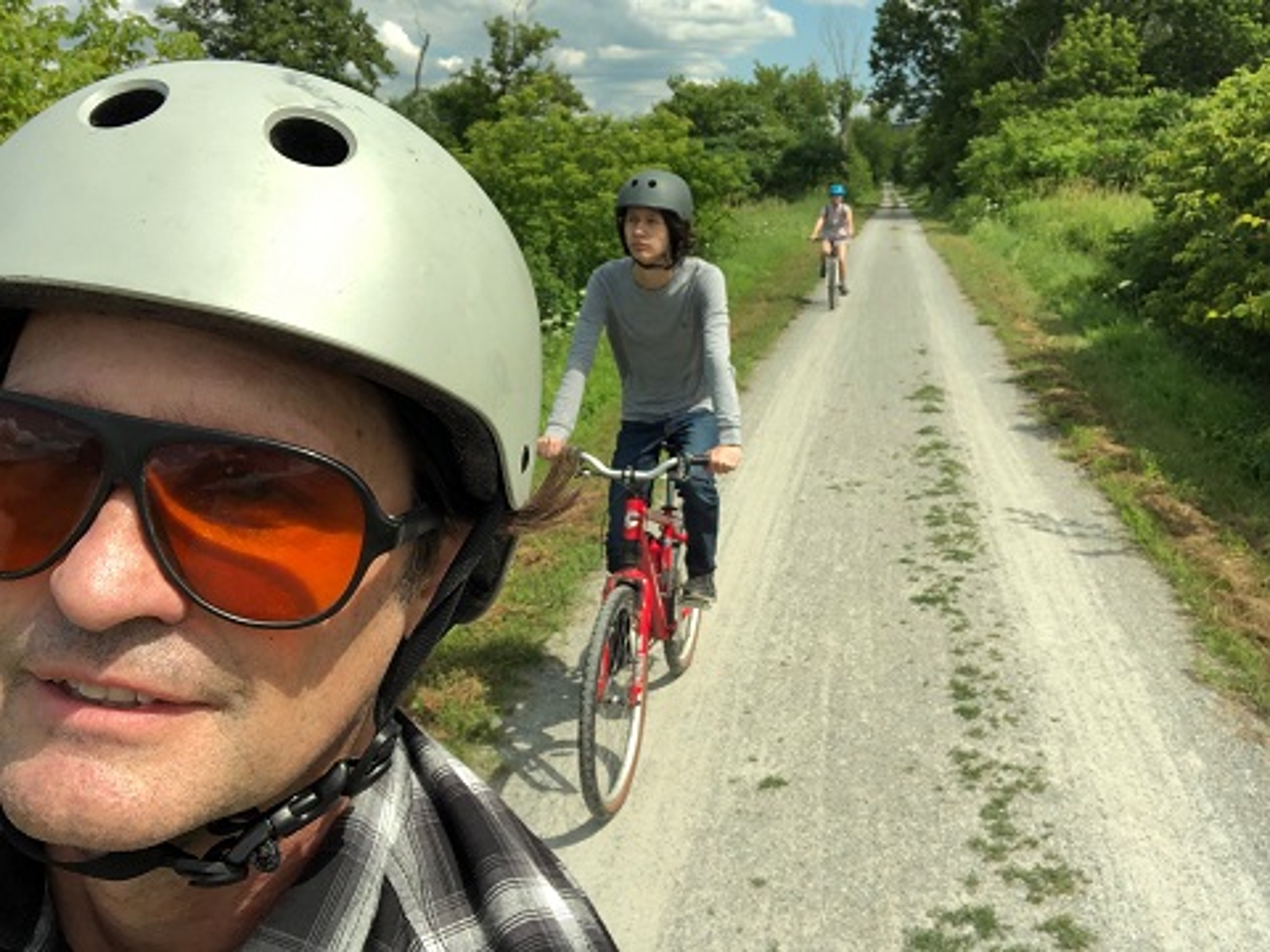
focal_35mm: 32
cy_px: 476
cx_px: 635
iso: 20
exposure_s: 1/833
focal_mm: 2.87
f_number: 2.2
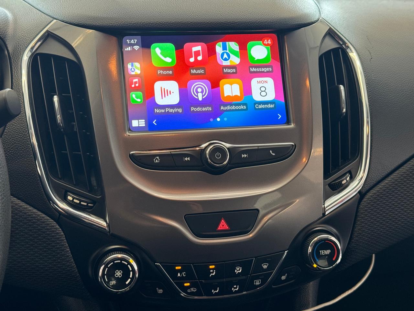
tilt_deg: -21.2
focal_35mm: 48
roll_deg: -1.9
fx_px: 574
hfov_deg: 39.7
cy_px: 156
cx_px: 207
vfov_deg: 30.3
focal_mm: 6.76
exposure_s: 1/60
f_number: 1.78
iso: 100
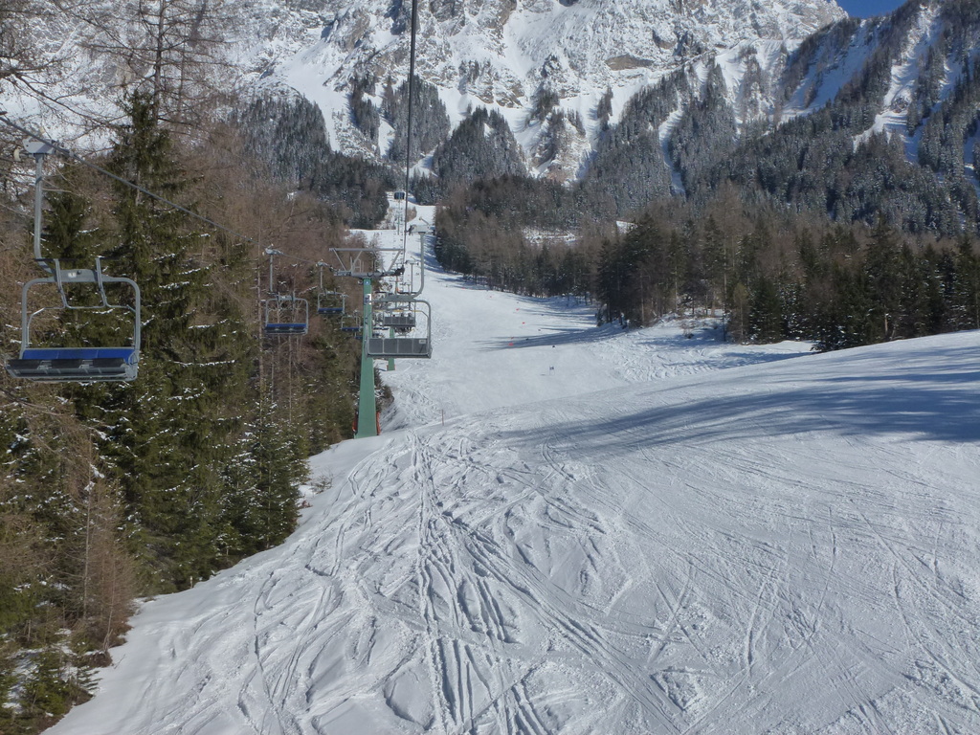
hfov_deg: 38.9
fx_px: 1387
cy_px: 368
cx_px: 490
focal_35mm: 49
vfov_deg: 29.7
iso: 160
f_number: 5
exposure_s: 1/2000
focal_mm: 8.7
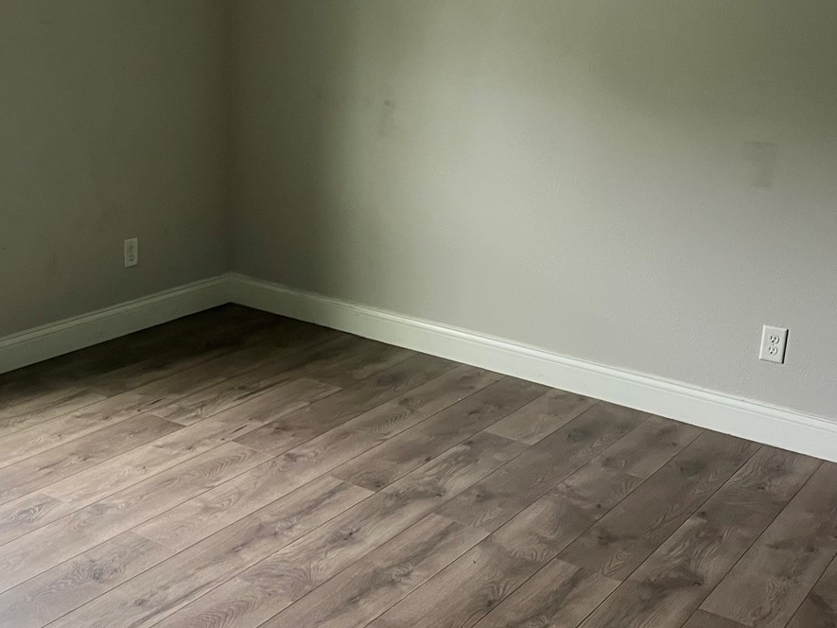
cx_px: 312
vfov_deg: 30.9
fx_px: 1137
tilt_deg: -20.1
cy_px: 323
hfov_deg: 40.1
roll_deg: -1.3
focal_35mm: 47
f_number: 1.6
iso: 160
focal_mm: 5.1
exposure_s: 1/60
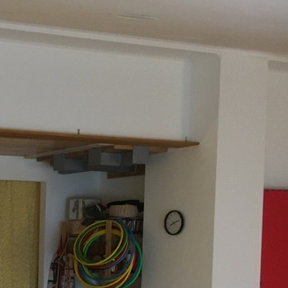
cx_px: -142
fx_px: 772
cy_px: 284
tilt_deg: -3.0
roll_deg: -1.8
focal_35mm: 82
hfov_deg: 18.7
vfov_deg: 20.5
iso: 200
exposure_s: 1/17
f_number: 2.2
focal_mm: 4.15
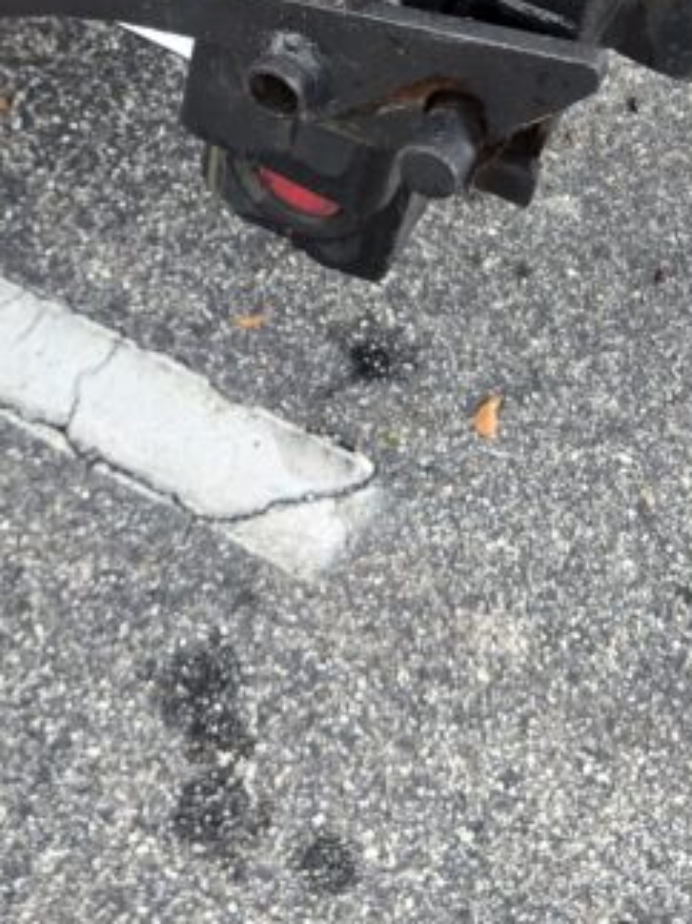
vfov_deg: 25.7
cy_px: 54
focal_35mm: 73
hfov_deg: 20.1
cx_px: 275
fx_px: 1947
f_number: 1.8
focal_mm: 5.4
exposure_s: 1/180
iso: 32
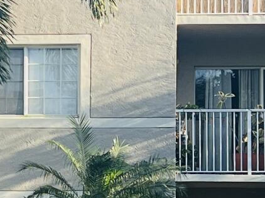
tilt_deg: +2.9
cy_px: 198
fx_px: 1415
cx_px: -98
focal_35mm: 185
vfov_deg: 8.0
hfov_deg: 10.4
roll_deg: +0.0
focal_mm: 5.7
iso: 50
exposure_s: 1/1029
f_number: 1.5
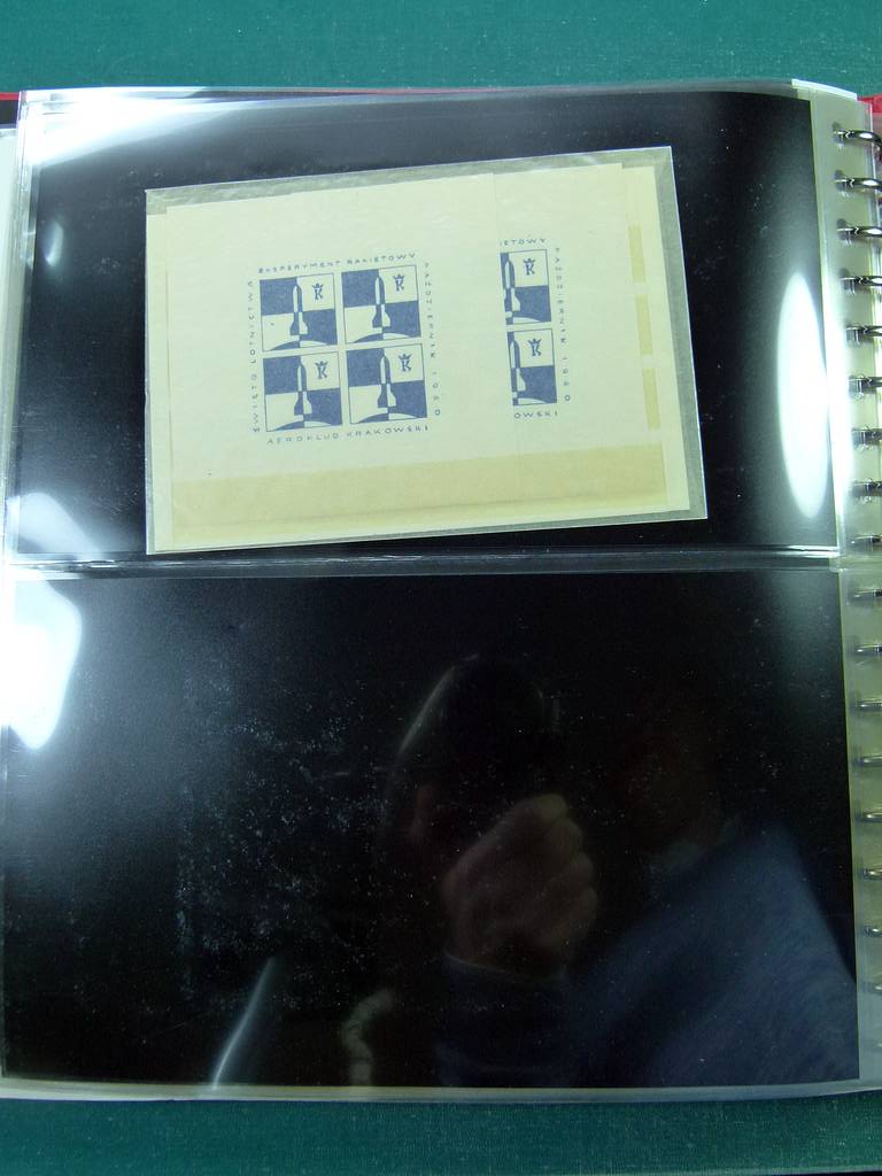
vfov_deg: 60.0
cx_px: 441
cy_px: 588
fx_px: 1019
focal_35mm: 30
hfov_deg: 46.8
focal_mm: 5.4
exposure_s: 1/60
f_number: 3
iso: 160
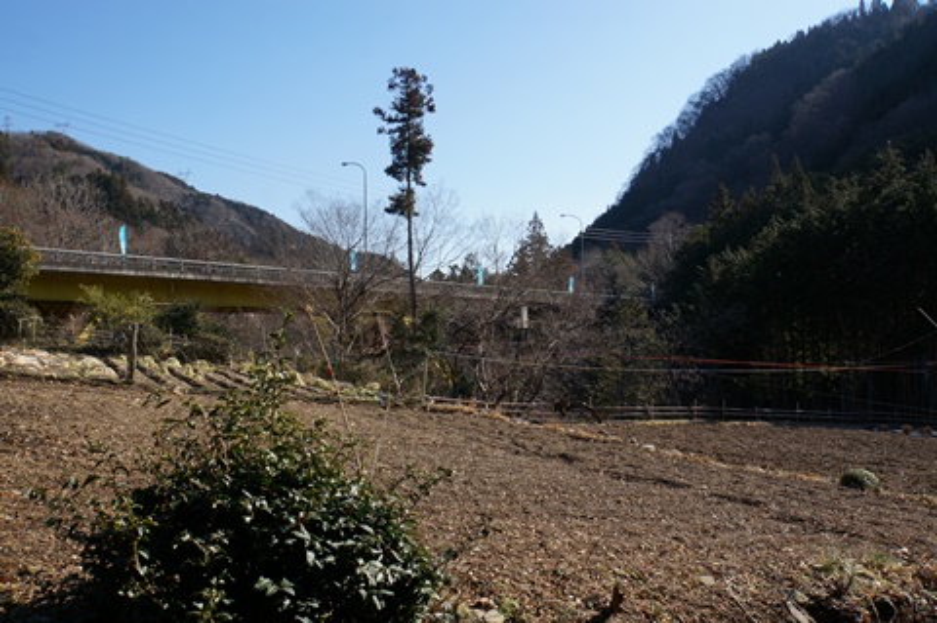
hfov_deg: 63.8
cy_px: 312
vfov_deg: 44.9
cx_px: 468
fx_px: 753
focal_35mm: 29
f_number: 9
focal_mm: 19.3
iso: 100
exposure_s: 1/125
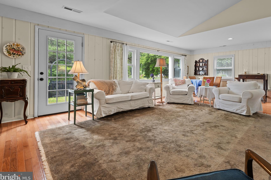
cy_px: 75
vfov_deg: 67.0
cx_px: 160
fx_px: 135
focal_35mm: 18
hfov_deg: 89.1
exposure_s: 1/3
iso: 250
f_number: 7.1
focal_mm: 10
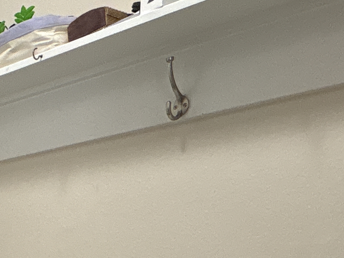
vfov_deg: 18.5
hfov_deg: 20.6
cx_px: -248
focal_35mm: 71
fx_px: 705
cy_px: 380
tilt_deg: -5.5
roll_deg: +0.1
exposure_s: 1/60
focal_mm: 2.22
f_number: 2.2
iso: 160
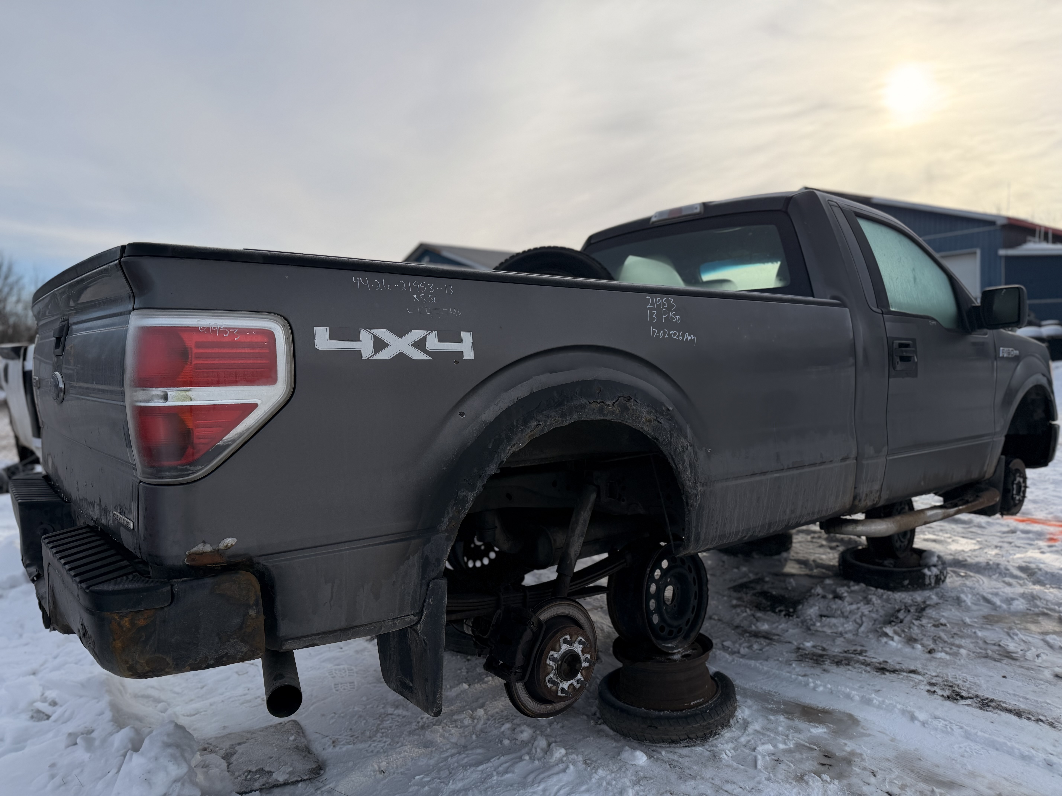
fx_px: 736
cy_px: 398
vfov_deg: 56.8
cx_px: 531
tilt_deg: -2.3
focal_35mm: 24
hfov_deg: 71.6
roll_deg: +1.0
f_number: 1.78
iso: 100
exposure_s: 1/7353
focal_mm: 6.76
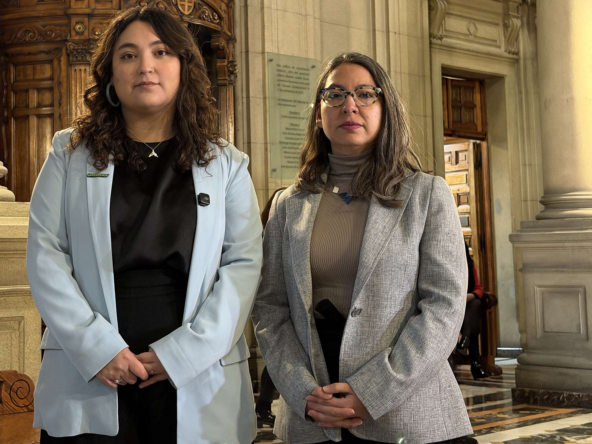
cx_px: 212
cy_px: 160
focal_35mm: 62
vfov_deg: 23.6
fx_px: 1060
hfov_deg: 31.0
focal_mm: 6.76
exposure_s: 1/25
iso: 500
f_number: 1.78
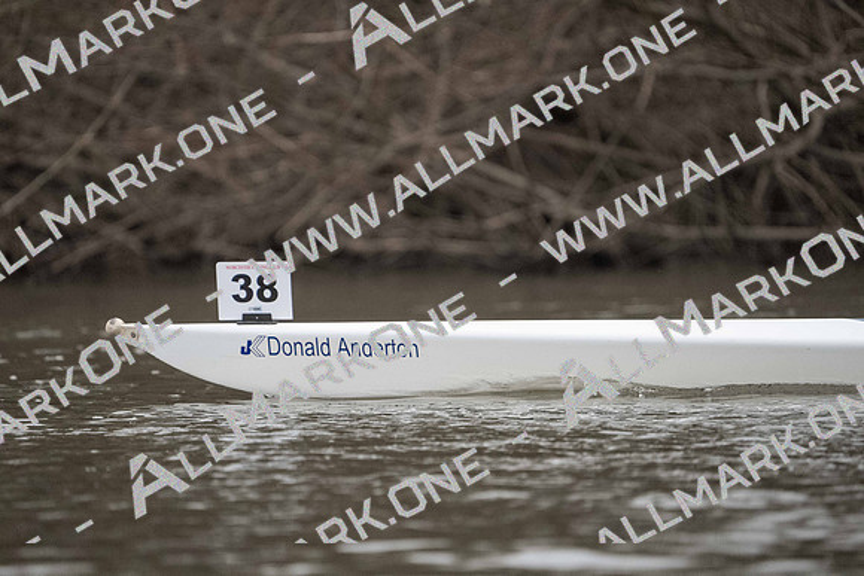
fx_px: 13827
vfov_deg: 2.4
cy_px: 288
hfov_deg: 3.6
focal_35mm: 576
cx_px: 432
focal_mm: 576
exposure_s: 1/1000
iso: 4000
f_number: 6.3
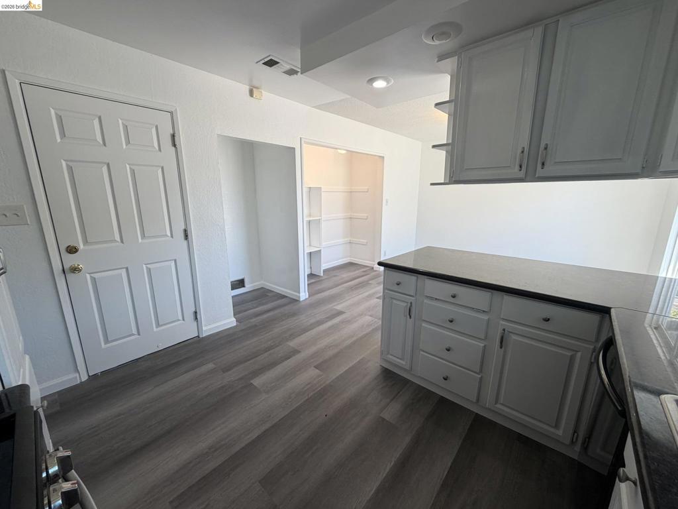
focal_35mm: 14
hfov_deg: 102.1
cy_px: 254
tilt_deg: -11.8
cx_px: 339
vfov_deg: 85.7
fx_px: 274
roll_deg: +0.4
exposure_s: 1/120
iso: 64
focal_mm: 2.22
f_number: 2.2
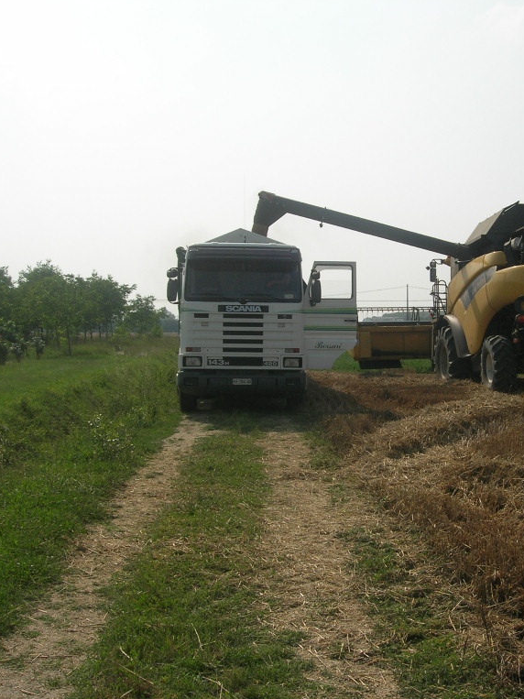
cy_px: 348
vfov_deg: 37.5
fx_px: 1030
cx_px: 398
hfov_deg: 28.1
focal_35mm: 51
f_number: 4.8
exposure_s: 1/965
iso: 64
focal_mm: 7.8
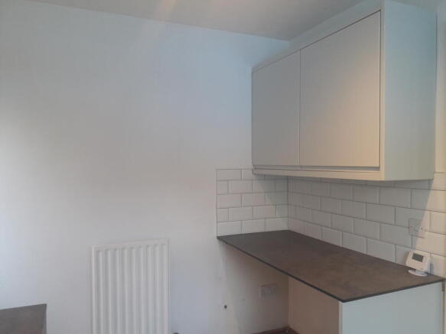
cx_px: 223
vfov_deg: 51.3
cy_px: 167
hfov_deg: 65.3
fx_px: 348
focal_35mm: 27
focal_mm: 3.6
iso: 64
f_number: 1.9
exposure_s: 1/50
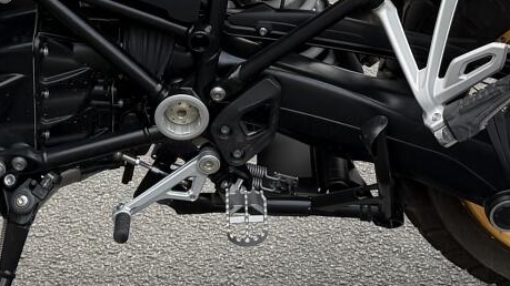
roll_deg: +1.6
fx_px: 1541
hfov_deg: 18.8
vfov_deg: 10.2
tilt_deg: -12.4
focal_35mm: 114
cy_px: -170
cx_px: 219
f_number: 1.78
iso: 100
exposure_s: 1/1437
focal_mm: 6.76
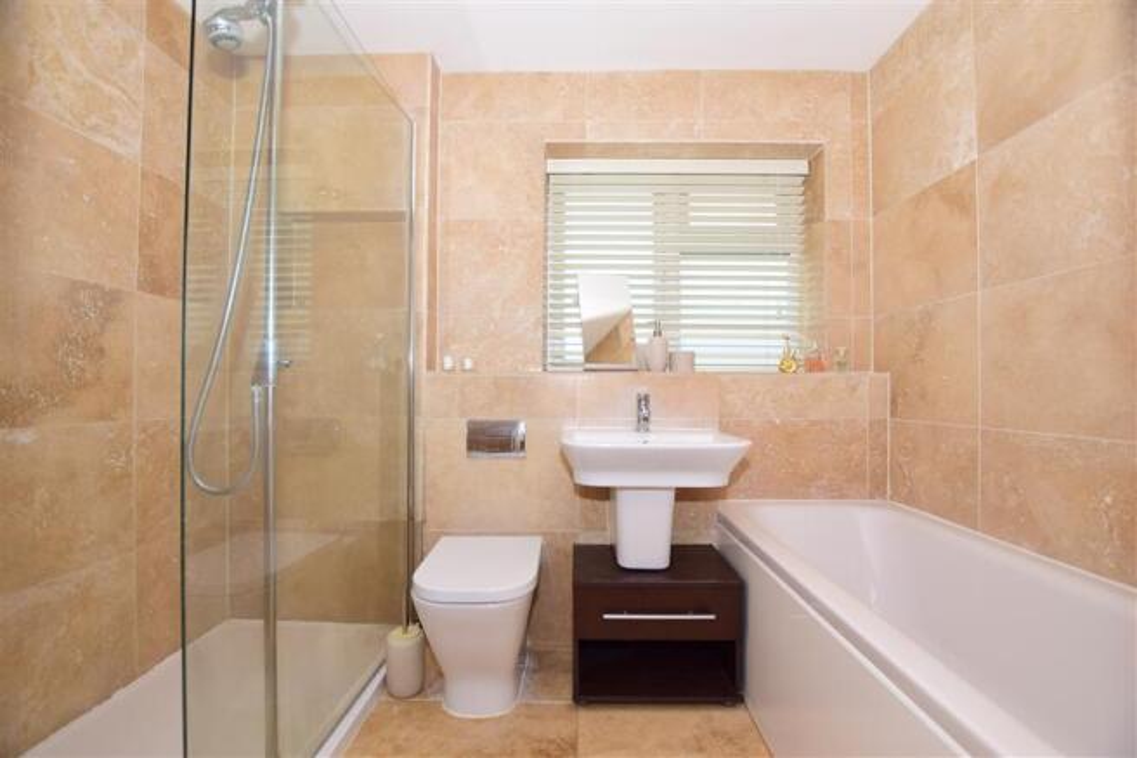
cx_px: 568
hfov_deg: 100.4
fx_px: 474
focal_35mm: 15
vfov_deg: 77.3
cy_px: 379
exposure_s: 1/60
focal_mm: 10
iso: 200
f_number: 5
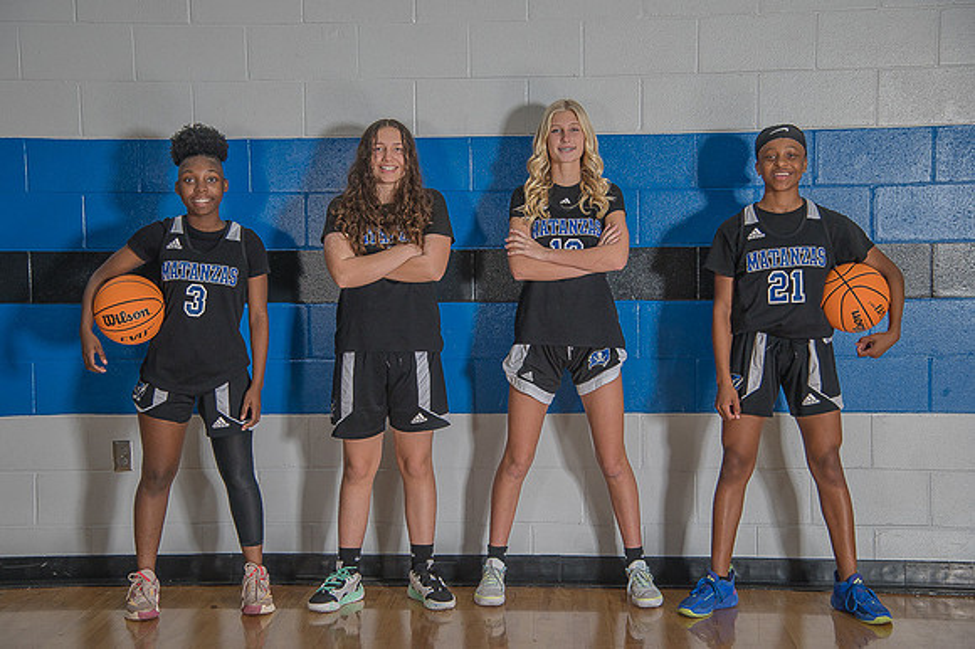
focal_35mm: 56
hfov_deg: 35.7
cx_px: 468
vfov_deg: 24.2
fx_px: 1516
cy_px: 328
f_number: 4
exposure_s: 1/200
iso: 640
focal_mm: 52
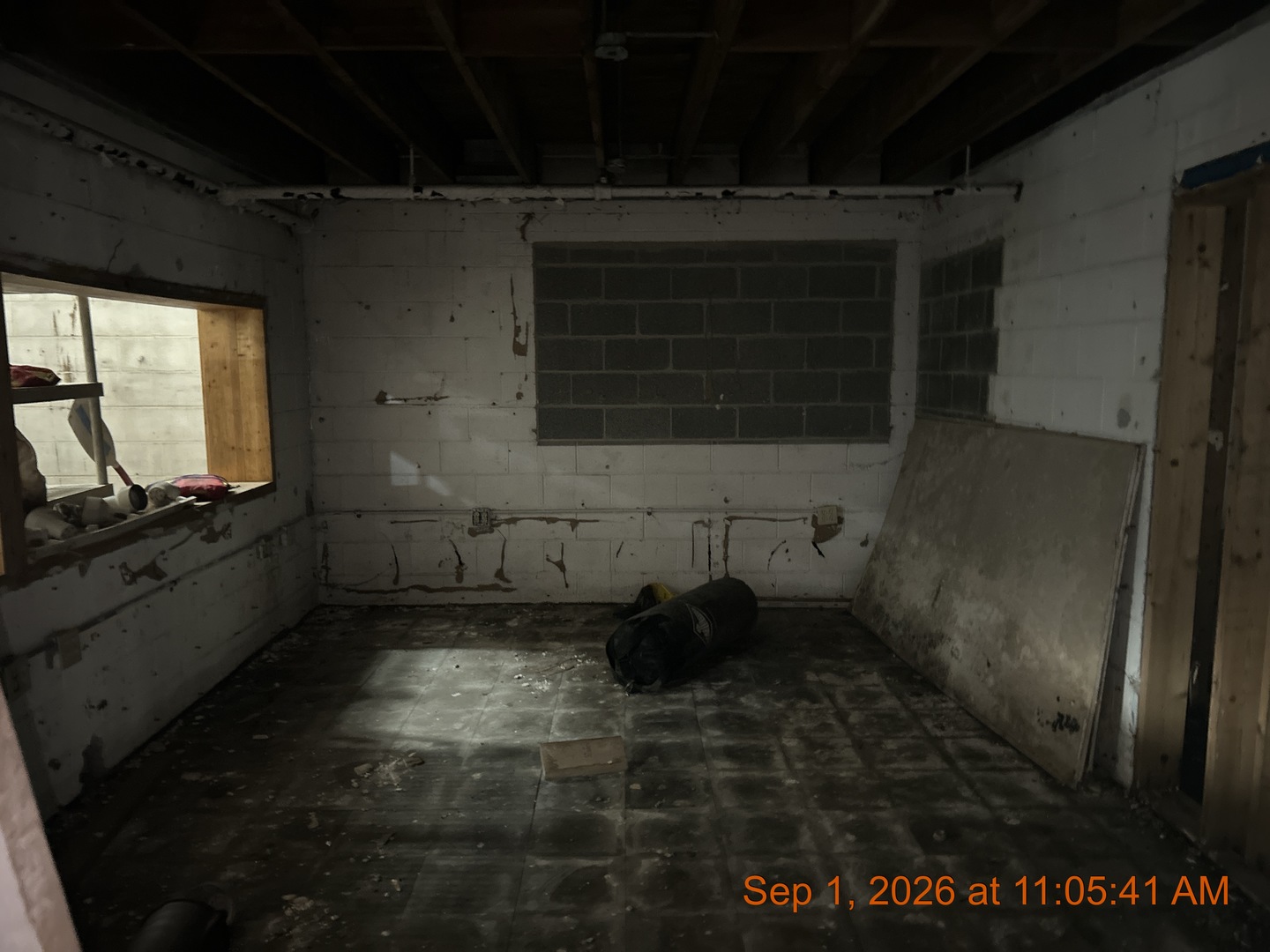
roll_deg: +1.1
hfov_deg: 67.3
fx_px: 954
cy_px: 476
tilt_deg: -8.0
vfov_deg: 53.1
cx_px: 635
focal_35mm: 26
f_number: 1.5
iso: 1000
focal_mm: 5.7
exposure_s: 1/16
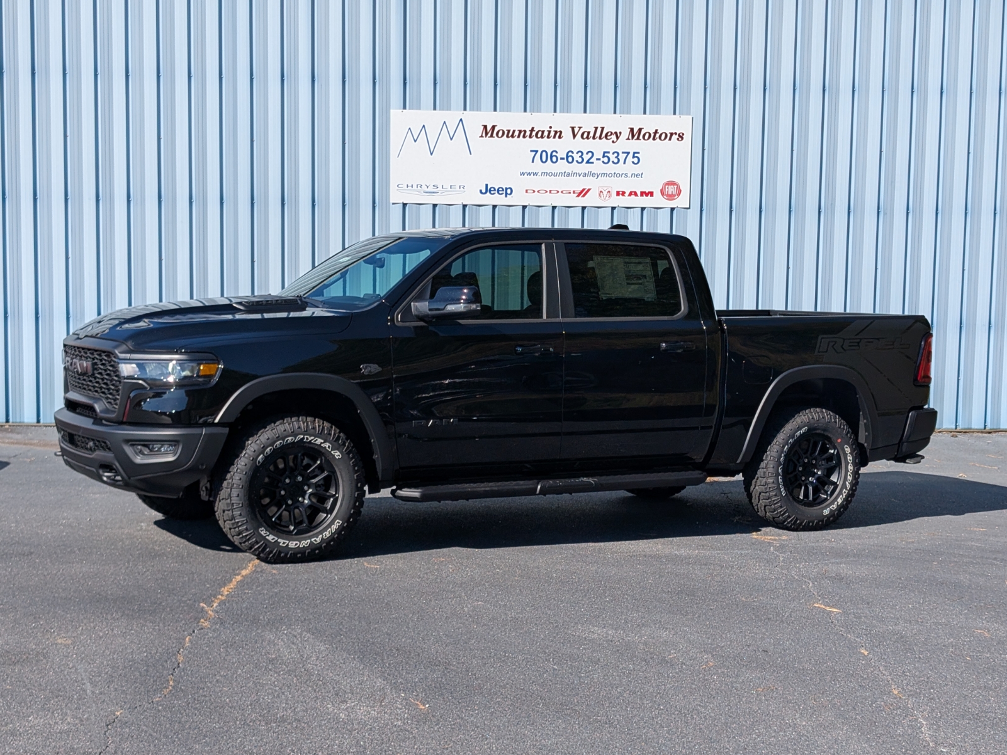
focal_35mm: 49
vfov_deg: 29.7
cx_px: 504
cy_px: 378
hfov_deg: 38.9
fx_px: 1425
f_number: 1.68
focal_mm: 6.9
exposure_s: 1/1156
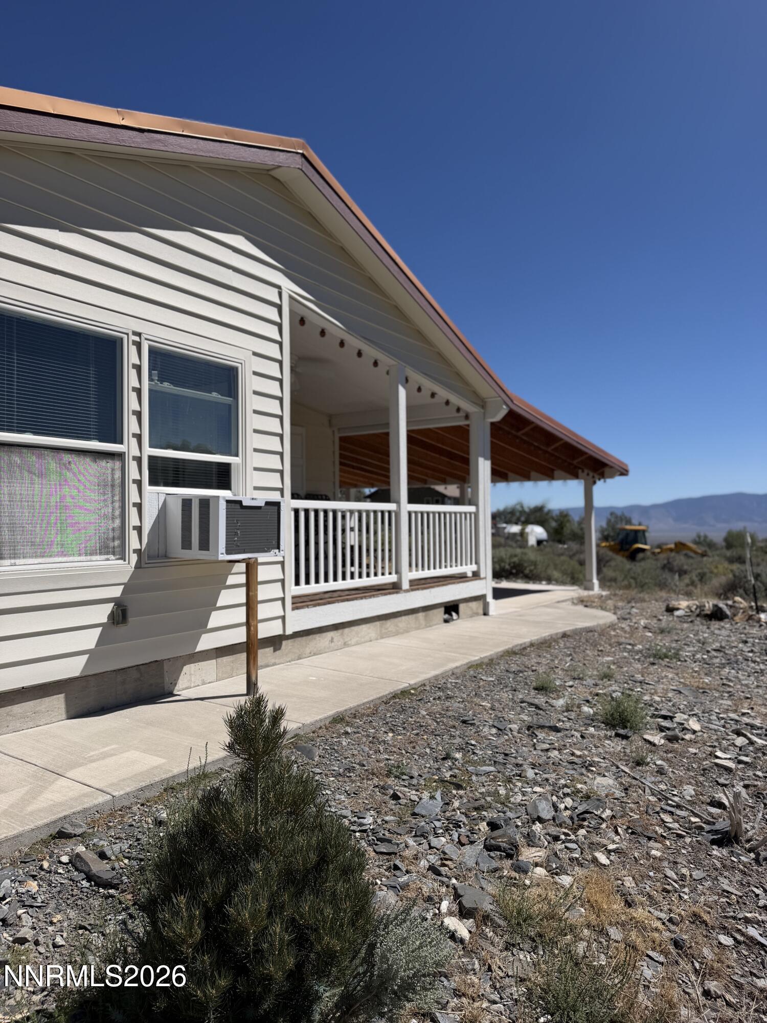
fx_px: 709
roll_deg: +0.0
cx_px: 384
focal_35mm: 24
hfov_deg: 56.8
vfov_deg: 71.6
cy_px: 512
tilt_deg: -0.5
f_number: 1.78
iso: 80
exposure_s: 1/9091
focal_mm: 6.76
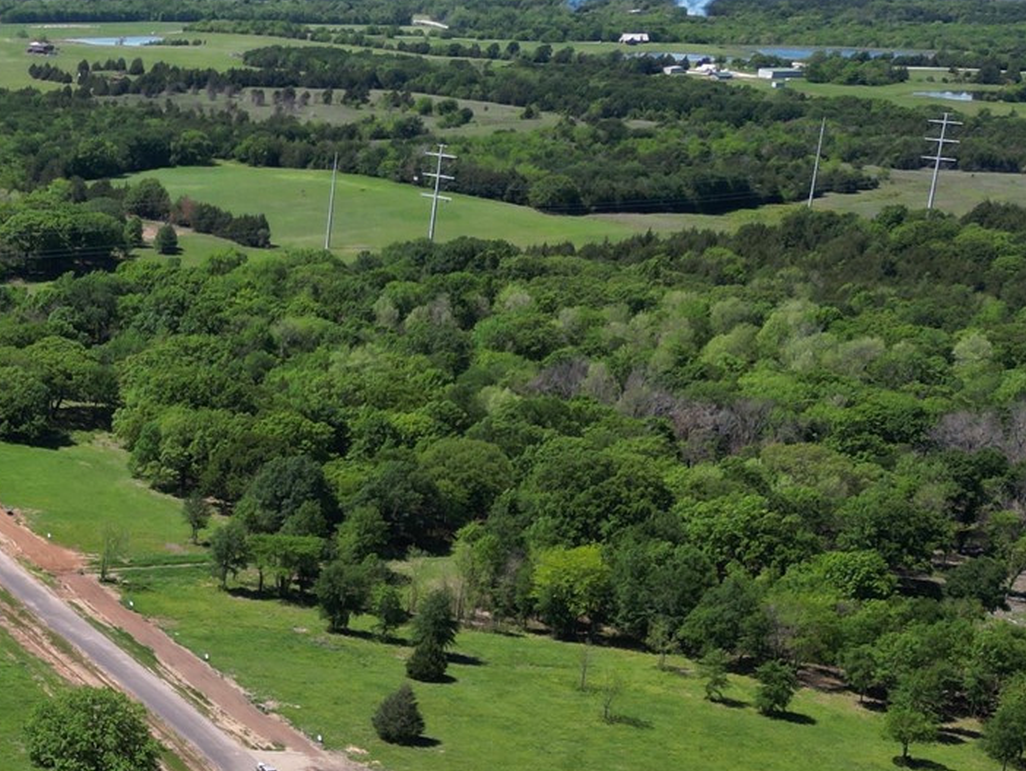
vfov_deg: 20.8
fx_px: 2075
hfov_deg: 24.7
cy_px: 587
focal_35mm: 70
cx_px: -256
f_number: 1.7
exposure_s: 1/2500
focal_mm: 6.72
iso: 110
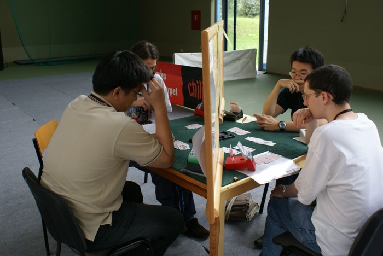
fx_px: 383
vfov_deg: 36.9
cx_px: 192
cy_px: 128
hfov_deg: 53.1
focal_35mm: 36
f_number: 5.6
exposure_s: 1/30
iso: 200
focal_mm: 24
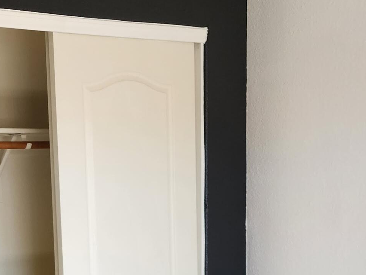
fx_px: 761
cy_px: 295
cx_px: 43
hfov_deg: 26.2
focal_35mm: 72
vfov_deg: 19.7
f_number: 1.8
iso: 320
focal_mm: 6.4
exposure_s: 1/120
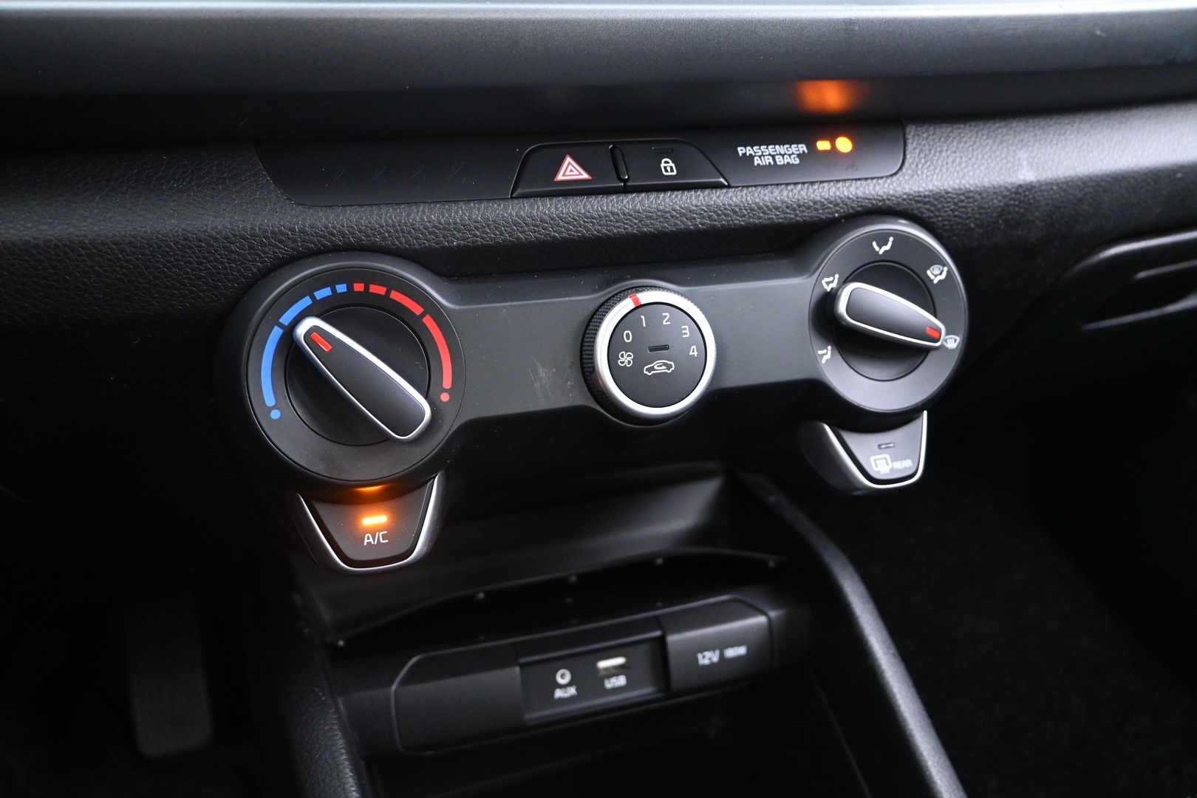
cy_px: 399
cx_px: 598
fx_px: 972
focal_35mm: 29
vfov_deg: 44.6
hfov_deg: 63.2
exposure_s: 1/5
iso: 3200
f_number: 3.8
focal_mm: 19.5
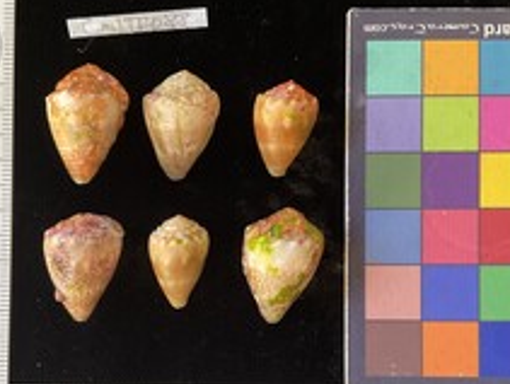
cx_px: 225
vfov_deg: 30.1
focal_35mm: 48
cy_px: 262
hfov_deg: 39.5
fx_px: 708
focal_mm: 3
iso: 100
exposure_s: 1/60
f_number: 1.8
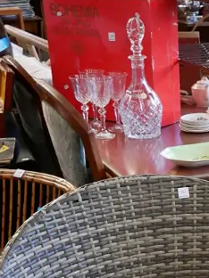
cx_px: 294
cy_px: 290
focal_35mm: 92
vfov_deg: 20.5
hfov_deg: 15.1
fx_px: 741
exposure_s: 1/60
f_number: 4
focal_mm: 14
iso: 640
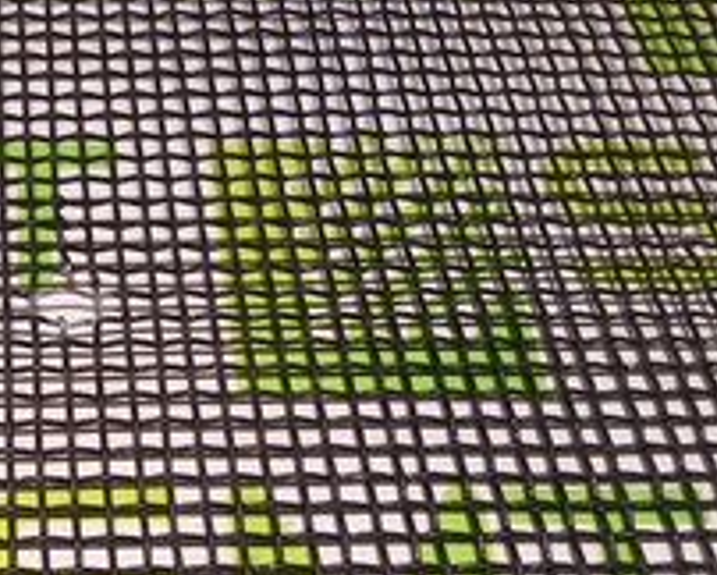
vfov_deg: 27.6
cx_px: 50
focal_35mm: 54
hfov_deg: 32.7
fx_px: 1147
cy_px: 461
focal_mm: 2.91
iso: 40
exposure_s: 1/120
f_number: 1.9
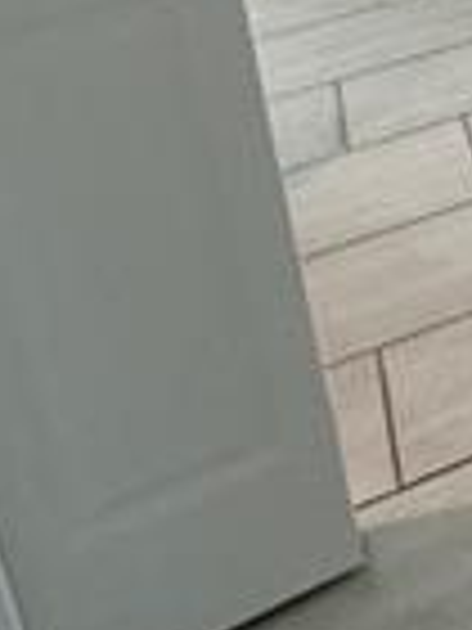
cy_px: -346
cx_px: 1065
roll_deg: +2.5
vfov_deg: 21.0
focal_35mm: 77
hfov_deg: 14.3
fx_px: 1400
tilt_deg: -12.0
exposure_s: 1/120
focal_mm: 2.22
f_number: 2.2
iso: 250
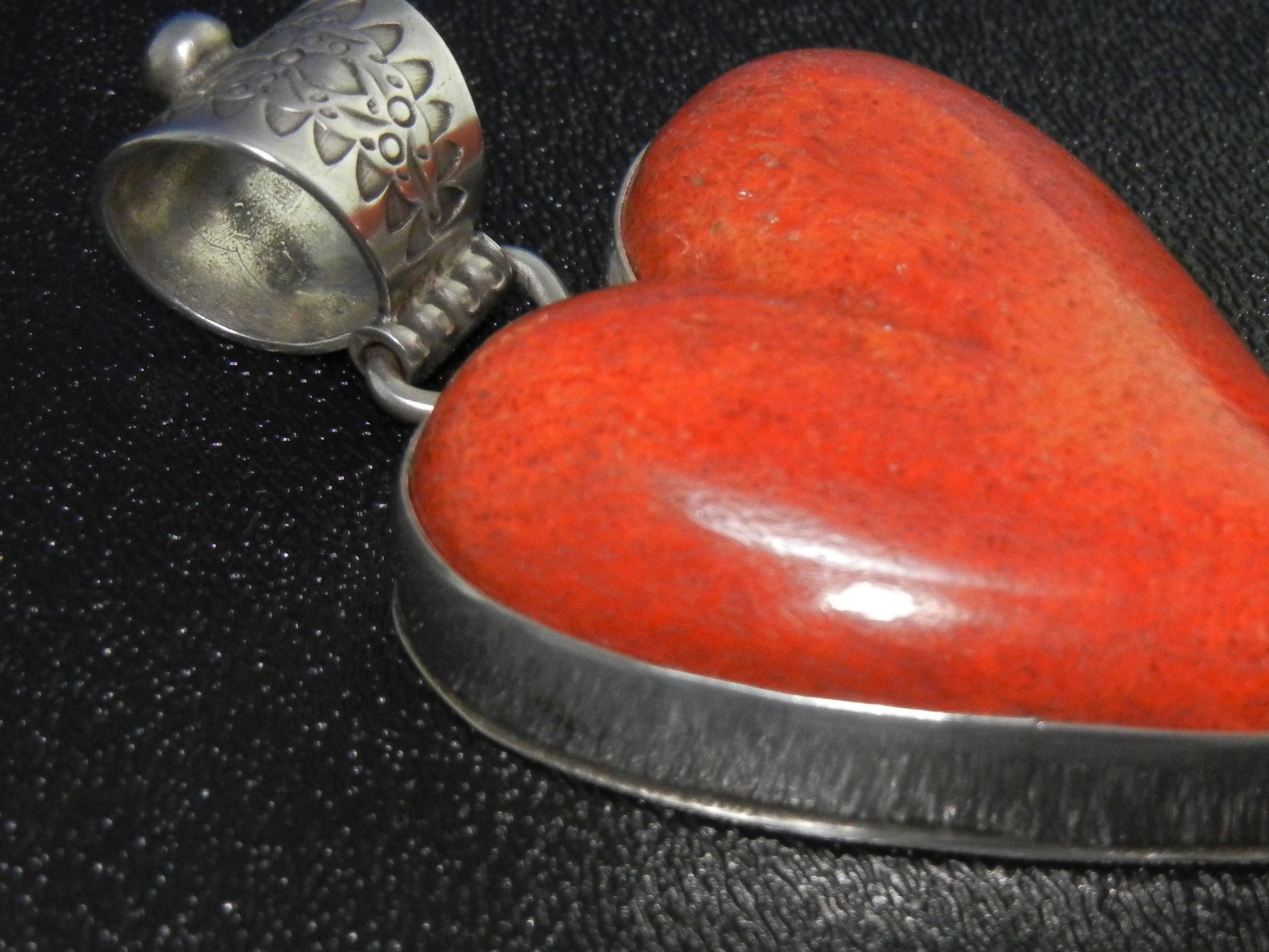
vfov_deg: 17.0
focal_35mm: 87
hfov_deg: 22.4
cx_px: 833
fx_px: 3189
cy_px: 500
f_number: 7.8
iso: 800
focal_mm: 9.3
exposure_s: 1/30
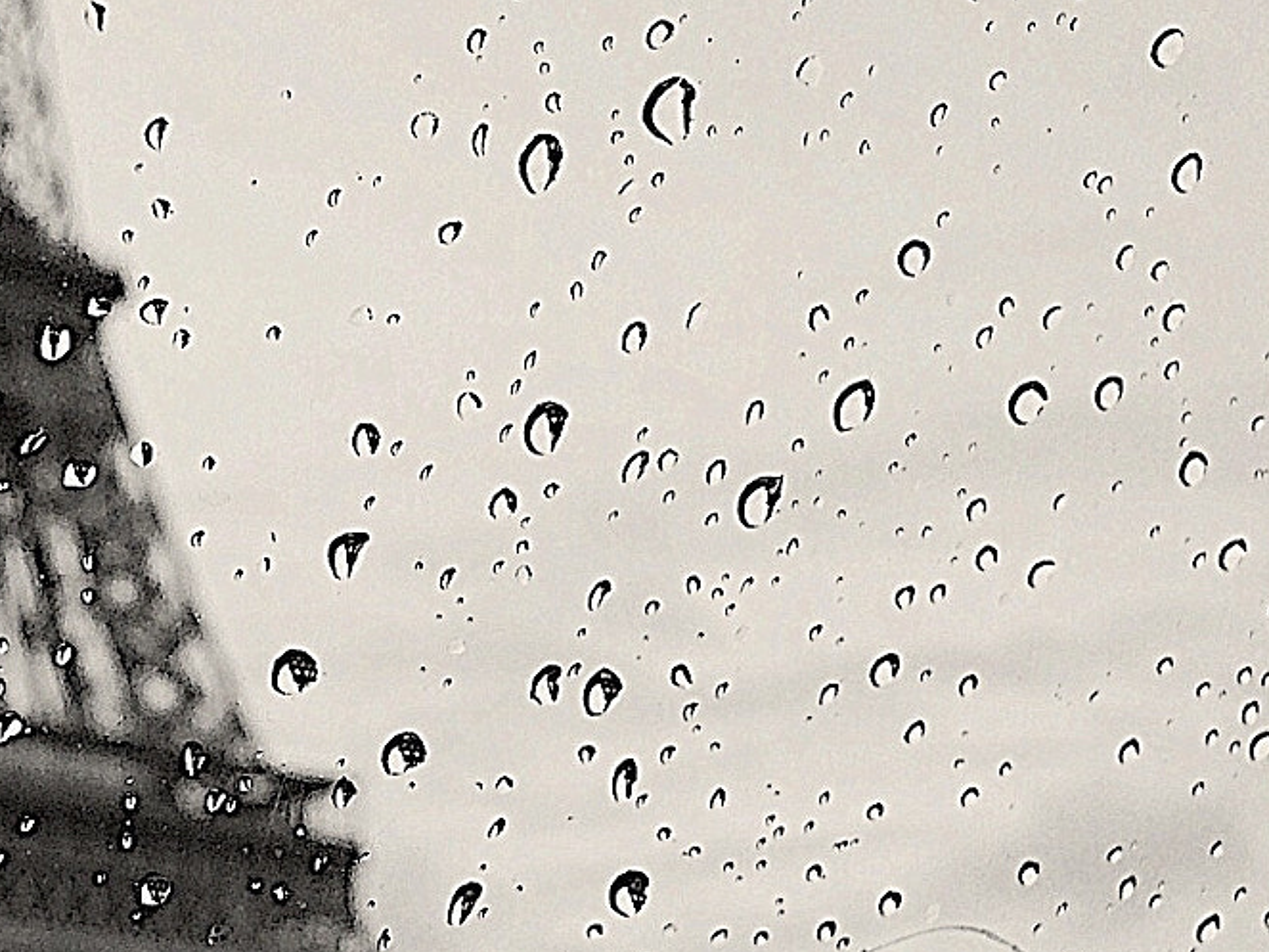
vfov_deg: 20.9
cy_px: 688
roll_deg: +3.3
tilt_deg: +14.2
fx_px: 2566
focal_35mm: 70
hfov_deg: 26.6
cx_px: 65
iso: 32
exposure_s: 1/2160
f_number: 2.2
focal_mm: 4.15
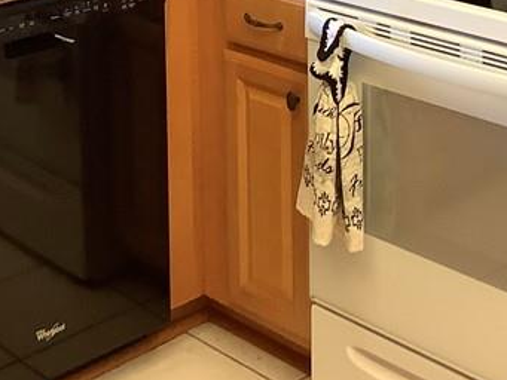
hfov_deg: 21.1
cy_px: -105
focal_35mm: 93
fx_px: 1363
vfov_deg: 15.2
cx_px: 281
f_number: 2.4
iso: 125
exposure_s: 1/50
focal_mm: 3.3
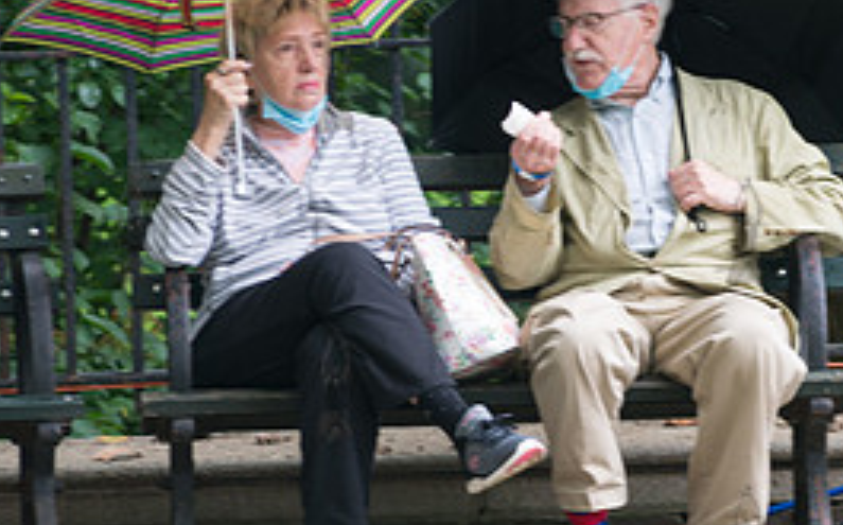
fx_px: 10259
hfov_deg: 4.7
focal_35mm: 447
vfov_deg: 2.9
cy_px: 231
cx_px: 744
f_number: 4.5
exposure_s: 1/80
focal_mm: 200
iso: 320
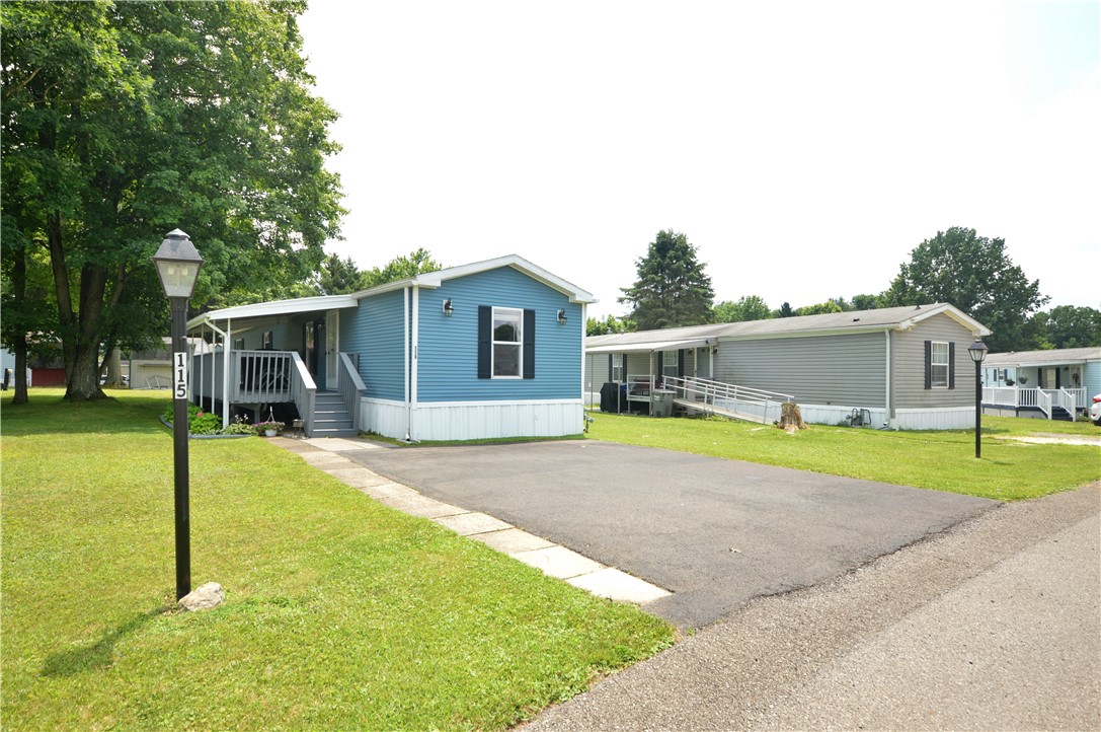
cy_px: 366
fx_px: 550
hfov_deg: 90.1
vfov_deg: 67.2
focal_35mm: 18
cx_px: 550
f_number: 8
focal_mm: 12
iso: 100
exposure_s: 1/200
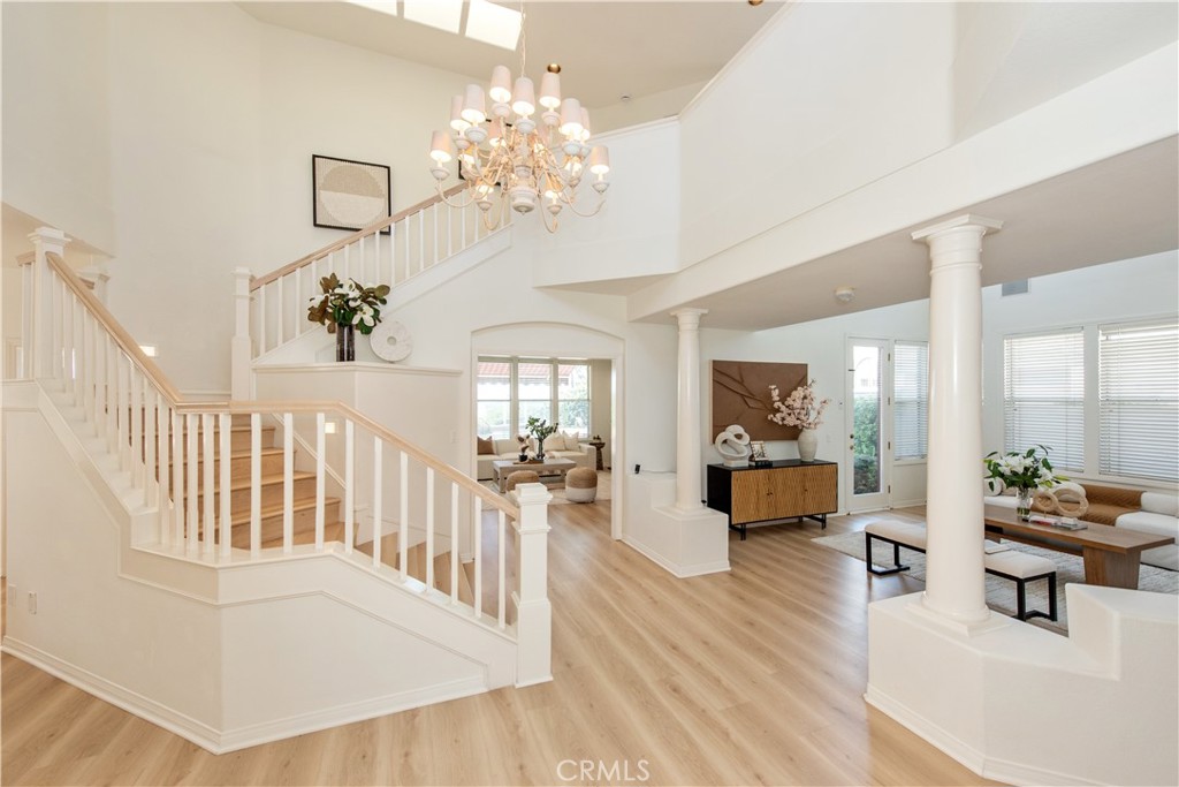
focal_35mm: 14
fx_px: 459
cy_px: 394
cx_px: 590
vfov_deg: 81.2
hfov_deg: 104.2
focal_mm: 14
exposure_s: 1/125
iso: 800
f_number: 5.6
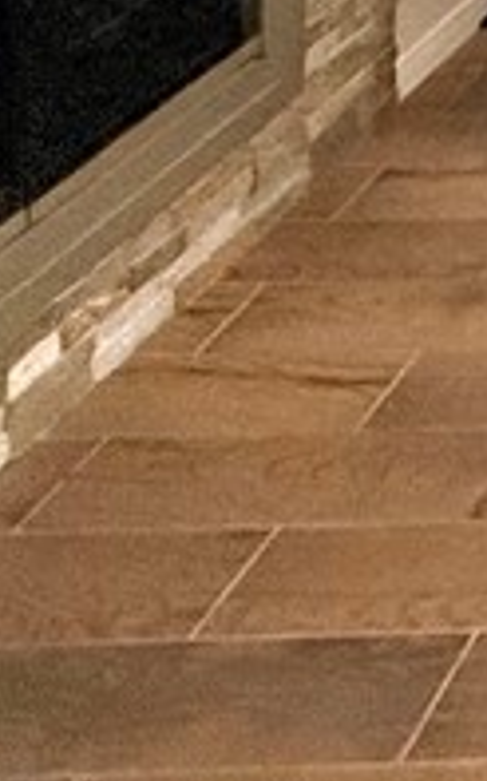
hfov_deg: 11.9
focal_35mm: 77
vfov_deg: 18.8
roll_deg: +0.2
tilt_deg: +0.5
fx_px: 1636
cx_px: 1326
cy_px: -714
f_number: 2.2
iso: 500
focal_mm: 2.22
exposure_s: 1/60
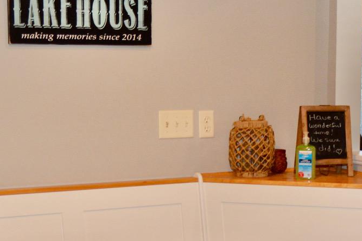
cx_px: 260
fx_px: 879
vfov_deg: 15.4
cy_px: 221
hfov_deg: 23.1
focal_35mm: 88
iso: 560
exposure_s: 1/60
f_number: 3.5
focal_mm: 19
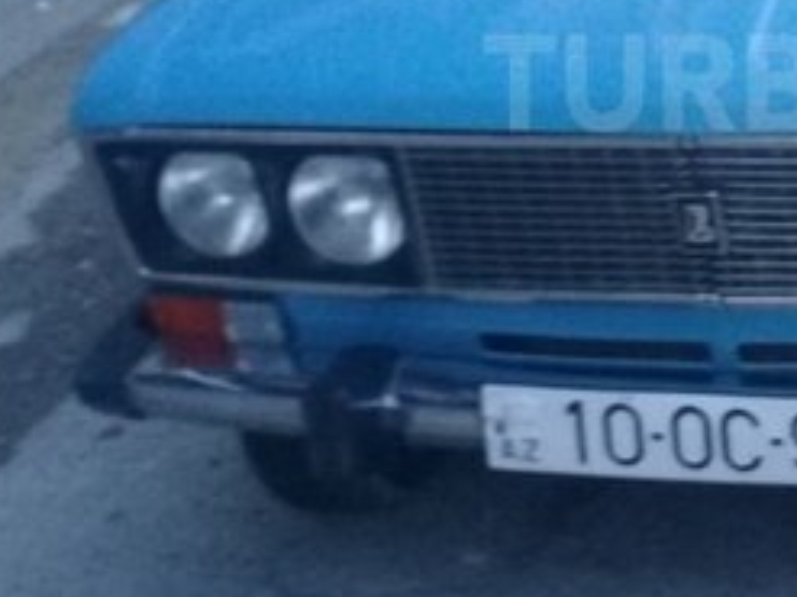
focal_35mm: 83
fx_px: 1910
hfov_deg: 22.6
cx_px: 813
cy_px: 82
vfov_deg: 17.5
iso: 250
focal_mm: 3.3
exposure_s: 1/17
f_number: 2.2
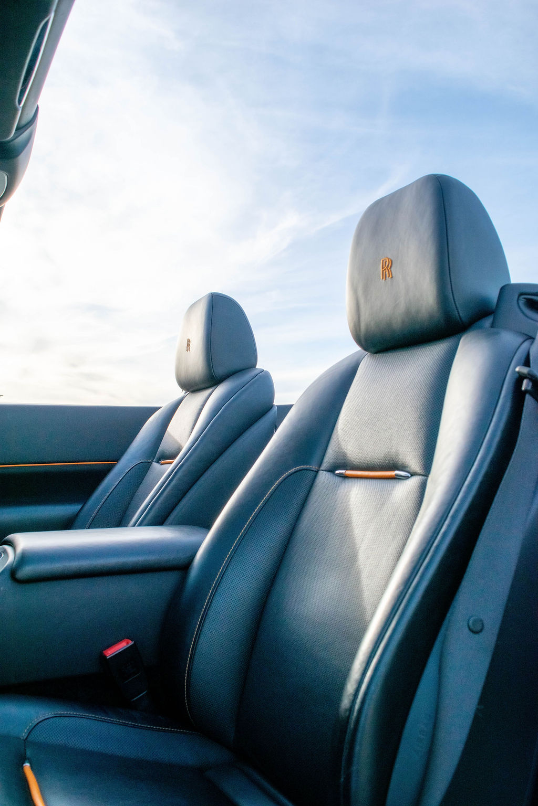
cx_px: 269
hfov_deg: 47.9
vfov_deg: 67.4
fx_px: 605
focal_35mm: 27
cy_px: 403
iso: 400
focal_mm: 18
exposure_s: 1/1600
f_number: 6.3
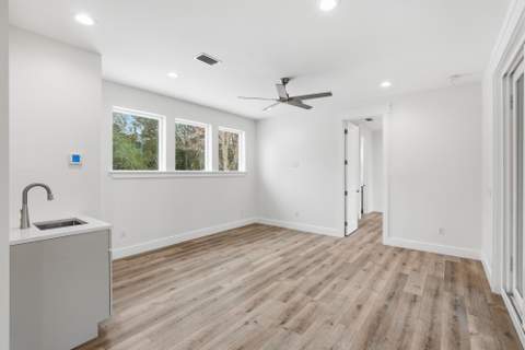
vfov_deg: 73.7
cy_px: 175
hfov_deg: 96.7
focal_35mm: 16
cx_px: 262
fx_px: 233
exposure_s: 1/1000
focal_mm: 16
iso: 1250
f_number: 8
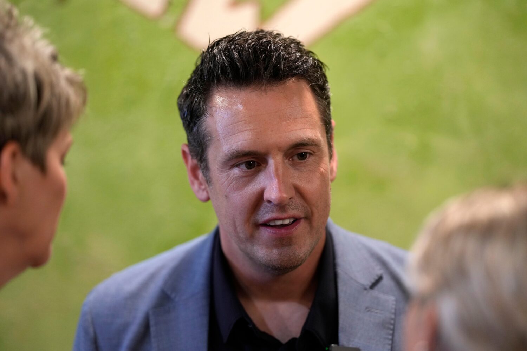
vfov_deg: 10.2
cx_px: 264
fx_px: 1976
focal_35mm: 135
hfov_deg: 15.2
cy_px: 176
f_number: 1.8
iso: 1600
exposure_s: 1/100
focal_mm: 135
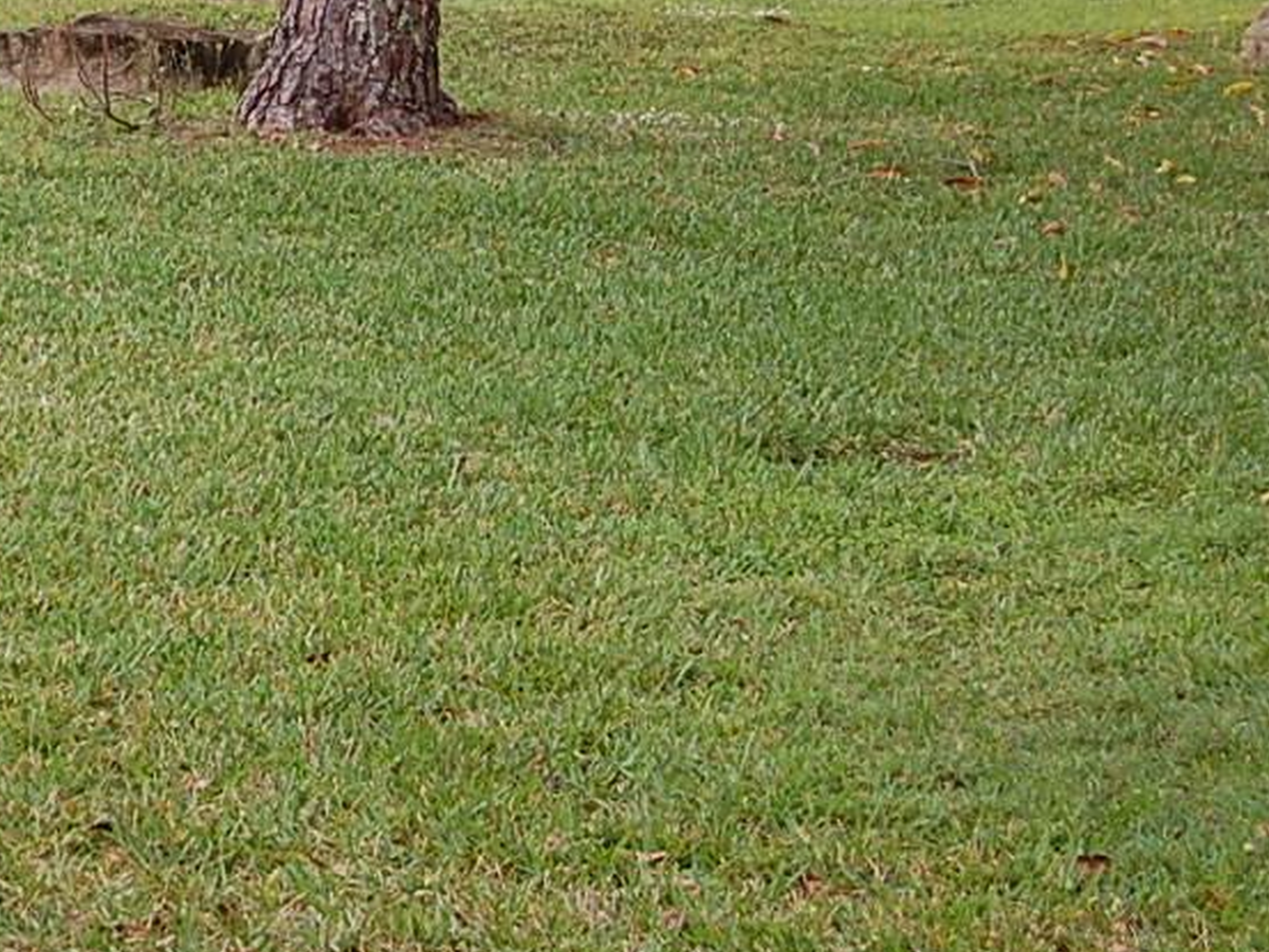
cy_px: 149
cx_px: -255
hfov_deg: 12.9
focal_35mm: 149
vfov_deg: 9.9
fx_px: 5463
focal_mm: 38
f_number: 7.1
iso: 200
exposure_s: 1/200
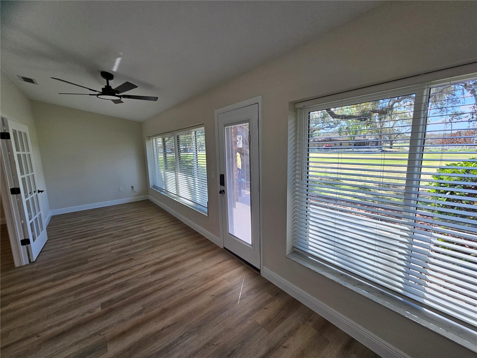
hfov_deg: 106.2
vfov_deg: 89.9
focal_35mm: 13
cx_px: 238
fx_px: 179
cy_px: 179
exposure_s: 1/125
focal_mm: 2.2
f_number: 2.2
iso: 50
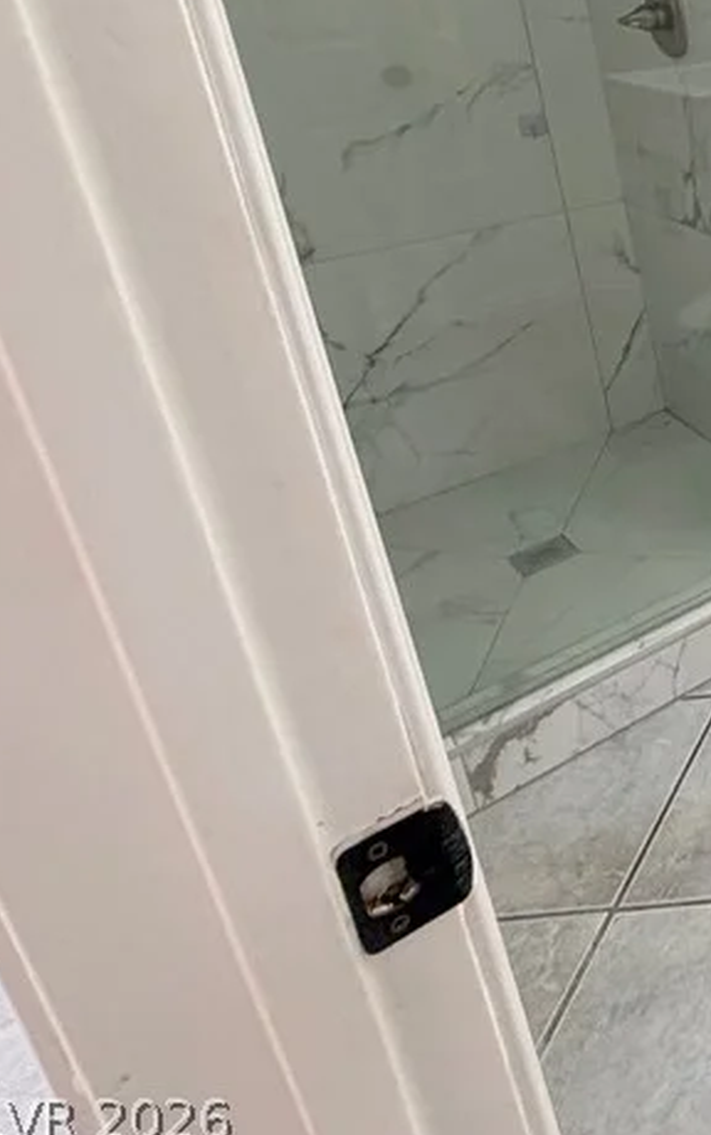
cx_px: 1224
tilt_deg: -17.6
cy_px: 212
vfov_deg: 53.8
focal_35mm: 33
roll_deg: +1.4
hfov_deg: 23.5
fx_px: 1022
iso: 320
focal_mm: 2.22
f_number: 2.2
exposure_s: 1/60
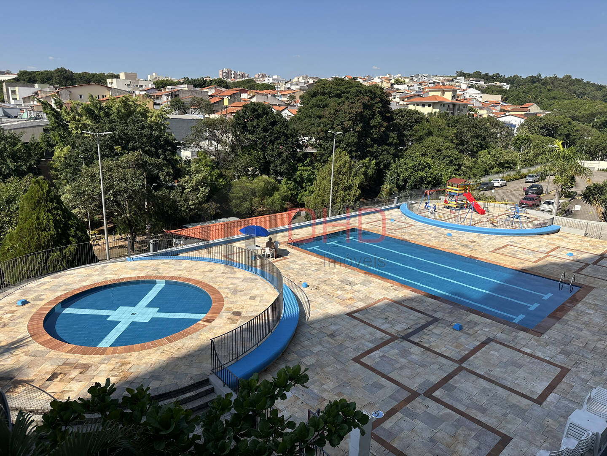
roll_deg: -1.6
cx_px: 304
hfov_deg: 71.6
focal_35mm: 24
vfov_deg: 56.8
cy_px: 228
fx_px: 421
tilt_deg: -13.1
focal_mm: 6.86
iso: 80
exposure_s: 1/4348
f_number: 1.78
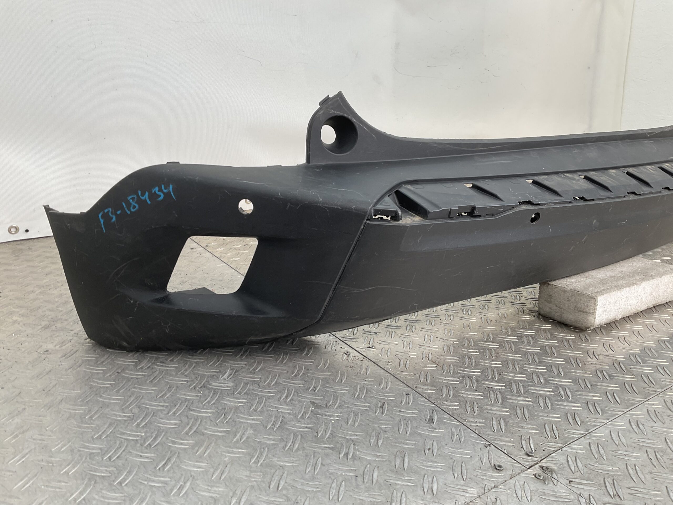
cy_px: 252
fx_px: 564
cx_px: 336
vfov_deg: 48.2
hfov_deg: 61.7
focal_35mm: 29
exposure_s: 1/101
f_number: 1.8
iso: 16
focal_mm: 3
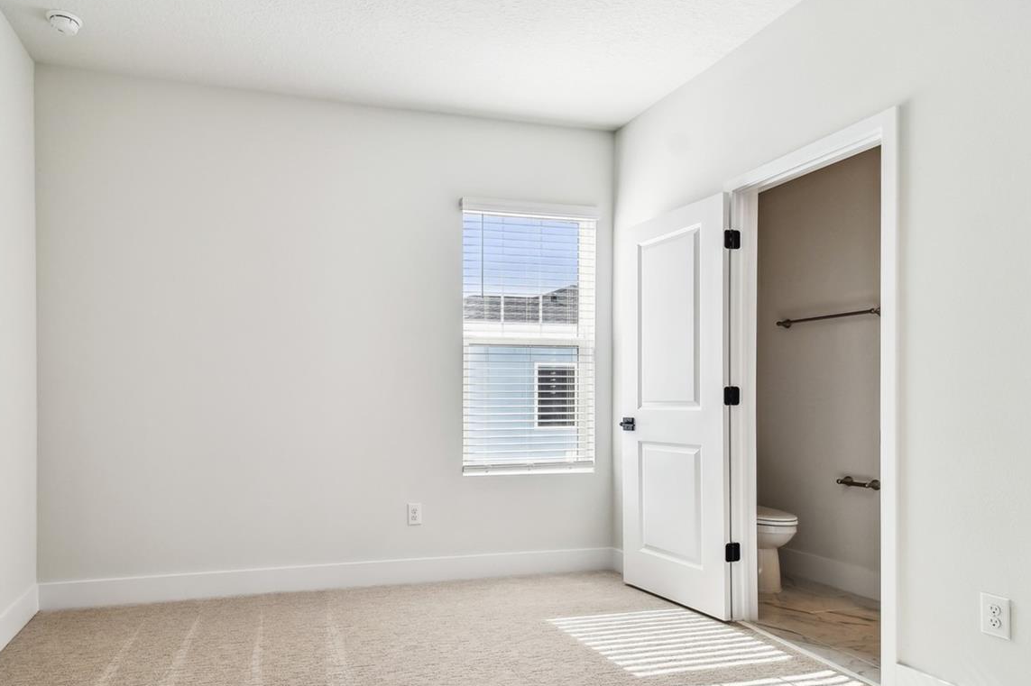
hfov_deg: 80.0
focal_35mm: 21
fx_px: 601
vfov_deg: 59.2
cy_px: 395
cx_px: 397
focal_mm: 10
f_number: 7.1
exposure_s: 1/30
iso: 100
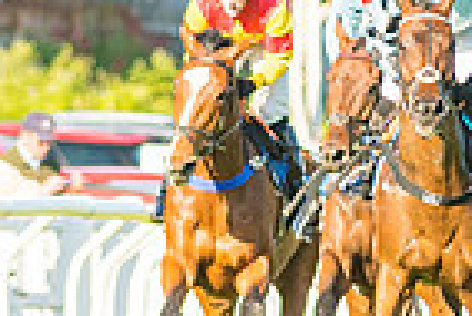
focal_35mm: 2614
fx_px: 34307
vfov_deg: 0.5
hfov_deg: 0.8
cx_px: 482
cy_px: 219
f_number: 5
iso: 400
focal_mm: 300
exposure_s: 1/2000
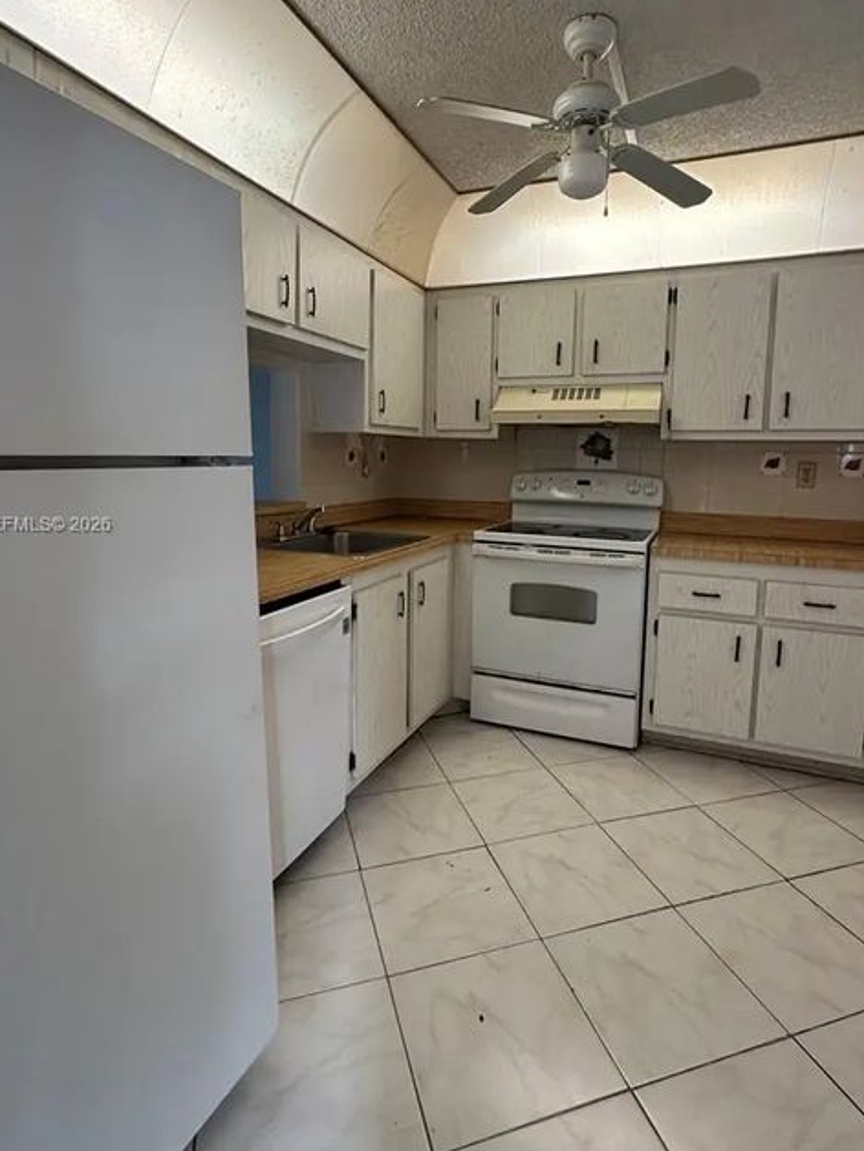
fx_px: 632
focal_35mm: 19
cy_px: 526
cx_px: 456
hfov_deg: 68.6
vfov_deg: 84.5
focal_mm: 2.22
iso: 250
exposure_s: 1/120
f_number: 2.2
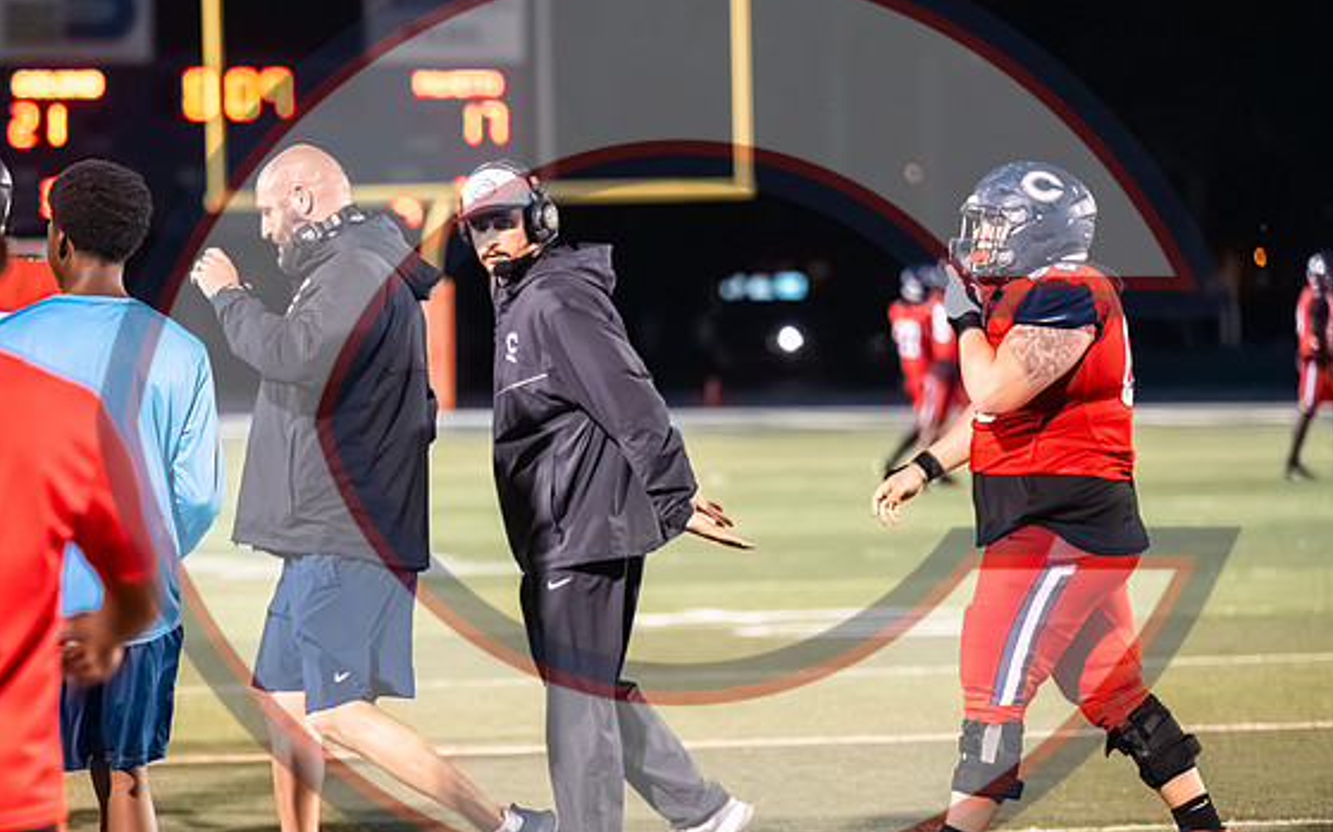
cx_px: 370
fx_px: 7663
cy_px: 440
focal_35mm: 211
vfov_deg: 6.2
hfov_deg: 9.9
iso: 20000
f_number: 2.8
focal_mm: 130
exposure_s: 1/1600
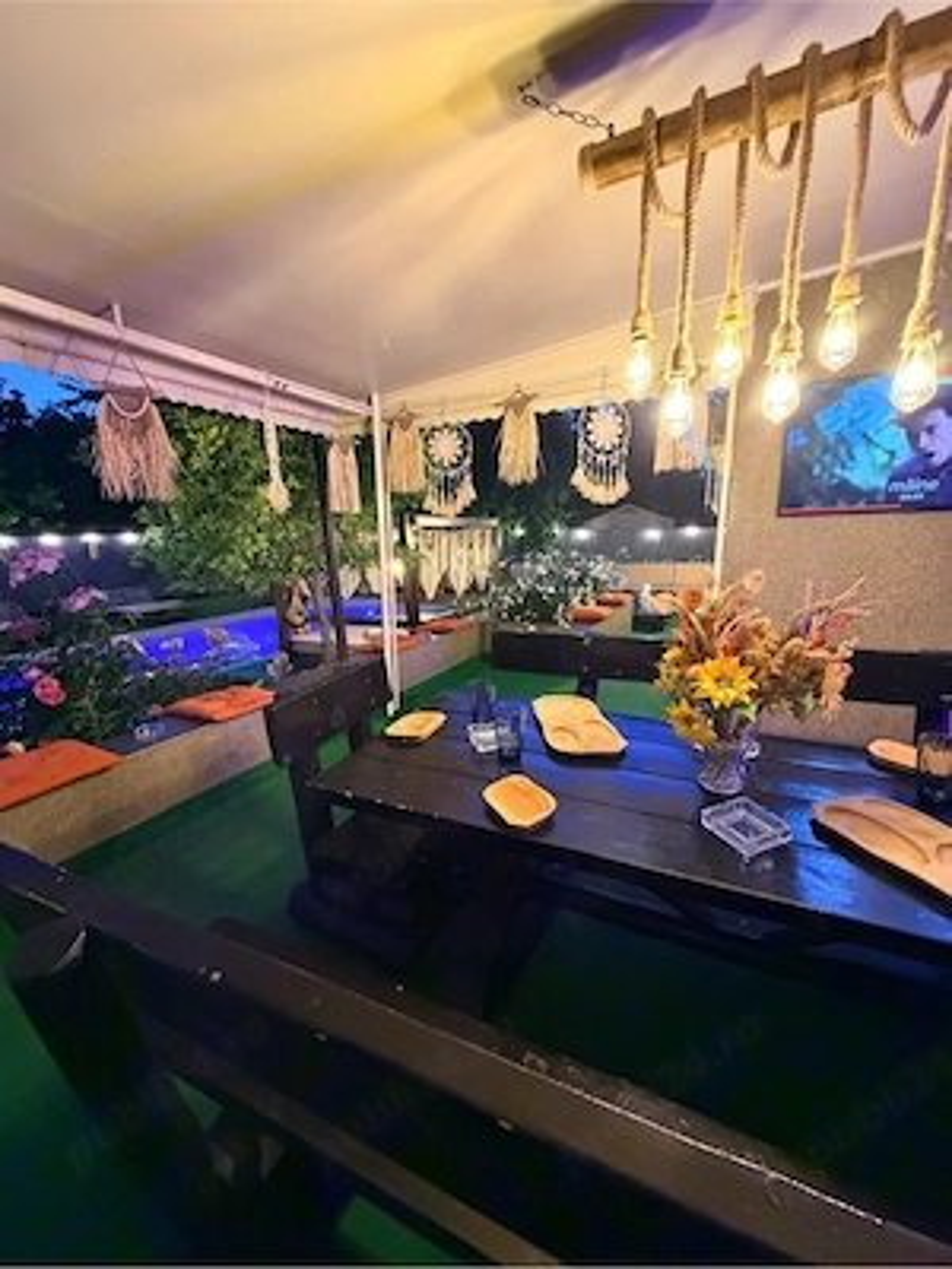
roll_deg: +0.3
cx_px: 476
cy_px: 634
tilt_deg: -11.9
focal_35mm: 14
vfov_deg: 102.1
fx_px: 513
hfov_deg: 85.7
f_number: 2.2
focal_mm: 2.22
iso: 800
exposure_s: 1/50
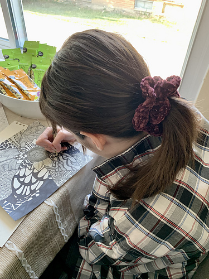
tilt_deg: -41.8
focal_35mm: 26
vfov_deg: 67.3
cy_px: 140
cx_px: 104
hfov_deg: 53.1
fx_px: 209
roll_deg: -4.3
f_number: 1.8
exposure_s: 1/60
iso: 160
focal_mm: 4.25
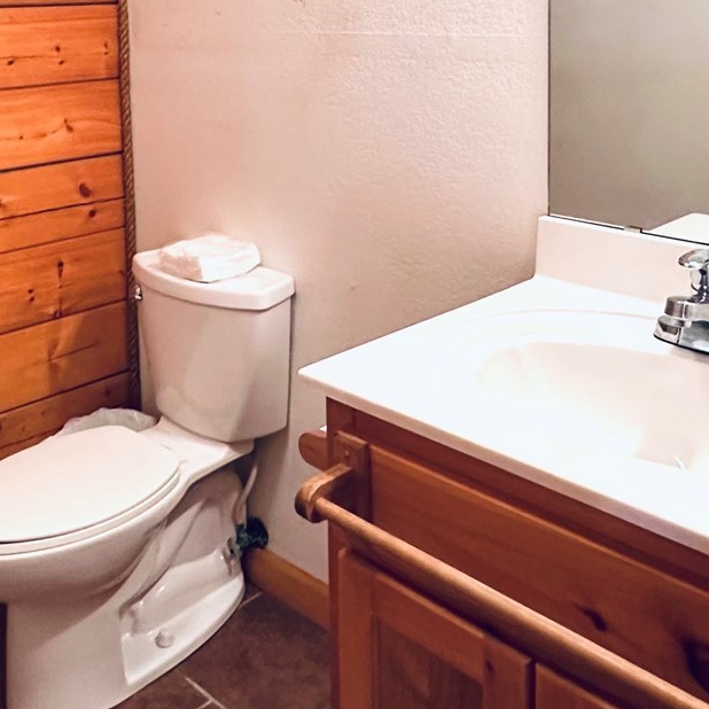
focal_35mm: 41
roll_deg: +0.5
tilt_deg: -4.0
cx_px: 278
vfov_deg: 38.1
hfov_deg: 40.7
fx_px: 950
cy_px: 69
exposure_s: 1/60
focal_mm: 2.22
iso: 320
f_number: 2.2
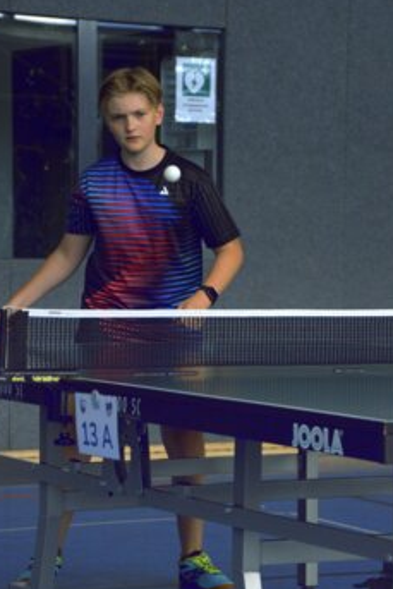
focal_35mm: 149
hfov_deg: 9.2
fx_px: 2430
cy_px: 295
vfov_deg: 13.8
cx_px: 205
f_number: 5.6
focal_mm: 85
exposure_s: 1/1250
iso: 3200
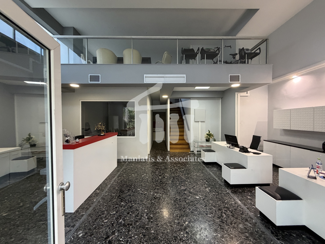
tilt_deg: -0.4
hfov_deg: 102.1
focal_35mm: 14
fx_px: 131
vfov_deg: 85.7
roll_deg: +0.9
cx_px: 162
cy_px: 122
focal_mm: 2.22
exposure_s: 1/50
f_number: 2.2
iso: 320
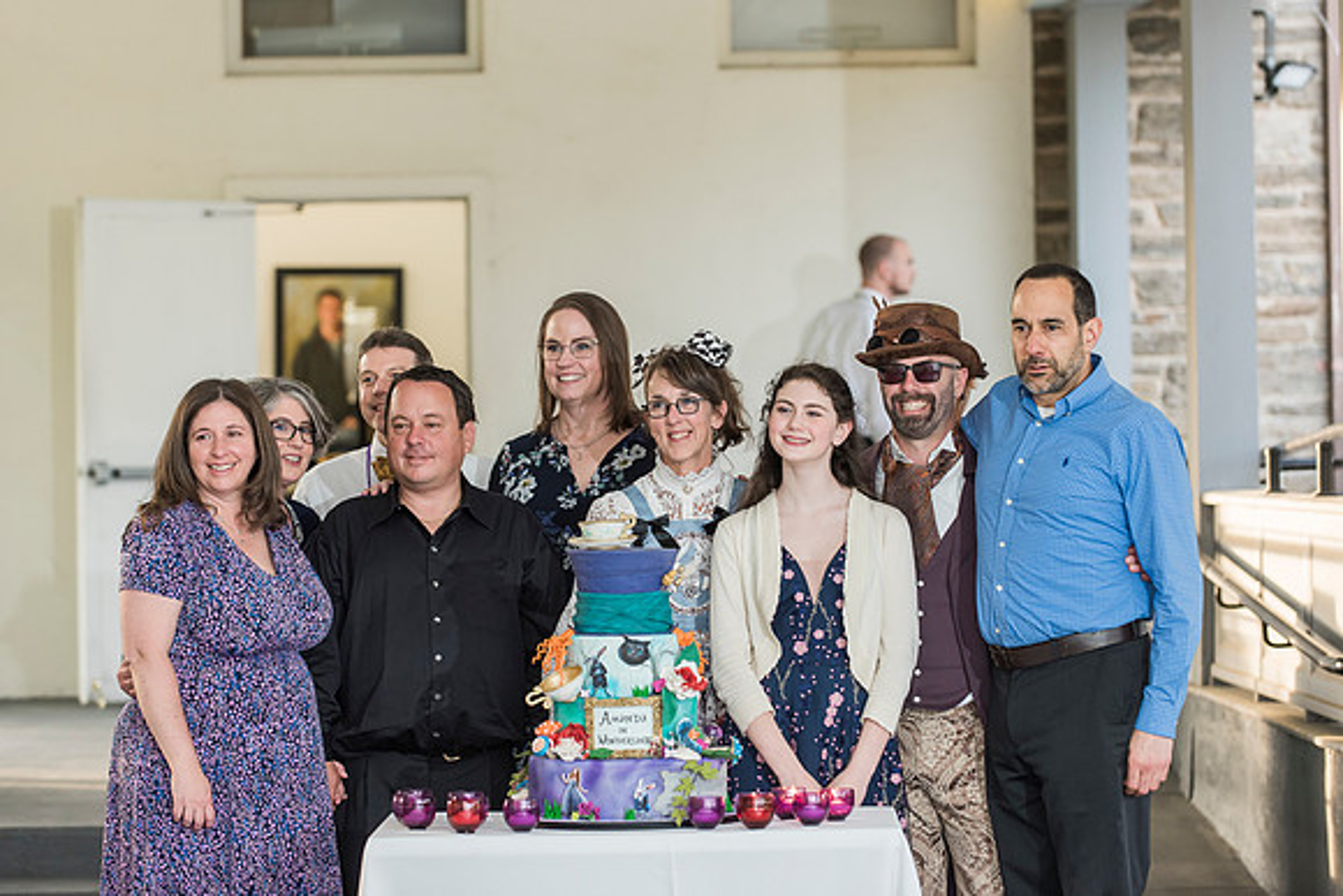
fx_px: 4986
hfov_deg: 15.3
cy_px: 427
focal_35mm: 134
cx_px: 712
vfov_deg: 10.3
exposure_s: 1/160
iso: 1000
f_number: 3.5
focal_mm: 125
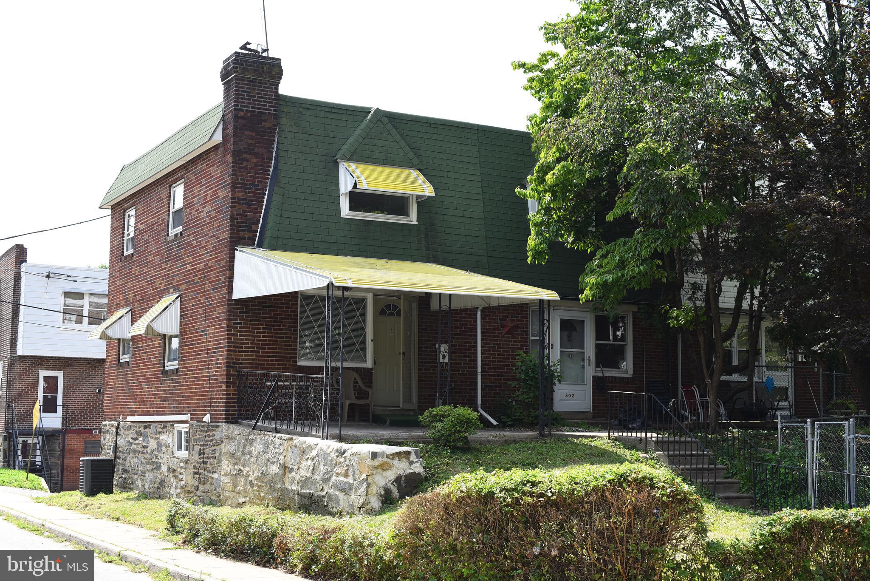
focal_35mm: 50
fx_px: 1209
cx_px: 435
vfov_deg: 27.0
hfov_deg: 39.6
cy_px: 290
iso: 100
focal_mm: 50
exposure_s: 1/200
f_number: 5.6
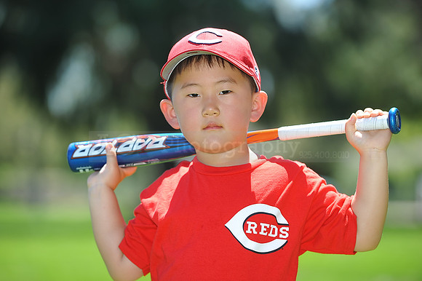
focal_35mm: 200
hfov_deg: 10.3
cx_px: 211
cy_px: 140
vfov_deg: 6.9
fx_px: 2343
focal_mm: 200
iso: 200
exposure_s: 1/500
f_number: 4.5
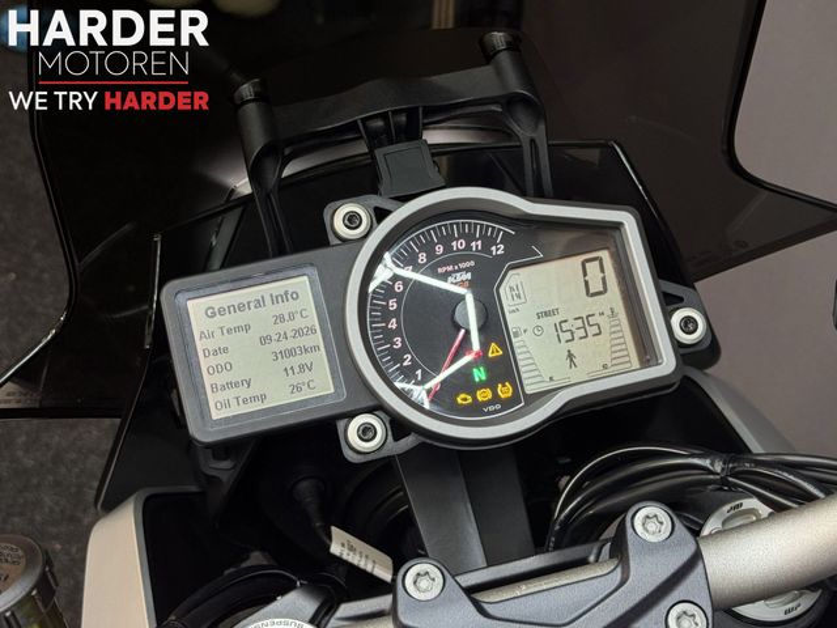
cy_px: 314
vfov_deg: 30.3
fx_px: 1161
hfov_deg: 39.7
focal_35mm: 48
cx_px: 418
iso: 50
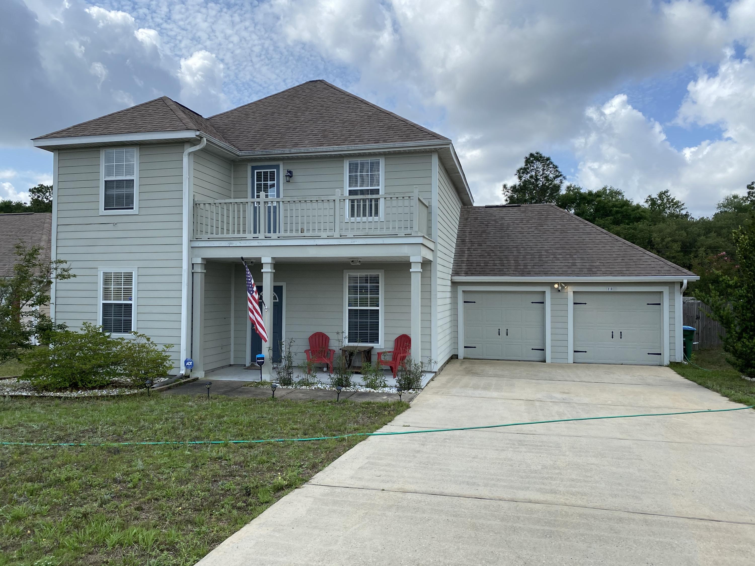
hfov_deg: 67.3
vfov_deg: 53.1
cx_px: 378
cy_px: 283
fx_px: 567
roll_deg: +0.0
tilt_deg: +2.5
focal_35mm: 26
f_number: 1.8
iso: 32
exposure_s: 1/2268
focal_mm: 4.25
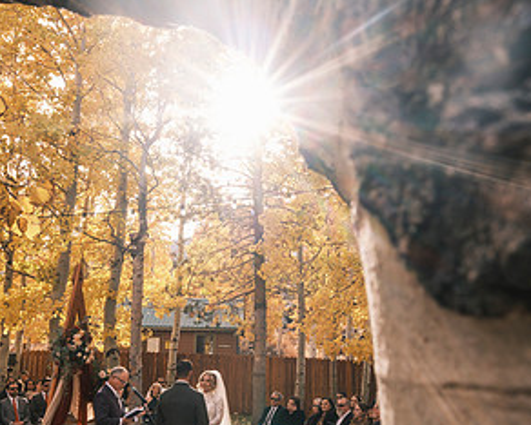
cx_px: 262
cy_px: 263
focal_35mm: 39
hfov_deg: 46.8
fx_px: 613
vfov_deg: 38.0
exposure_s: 1/30
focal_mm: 18
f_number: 11
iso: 160
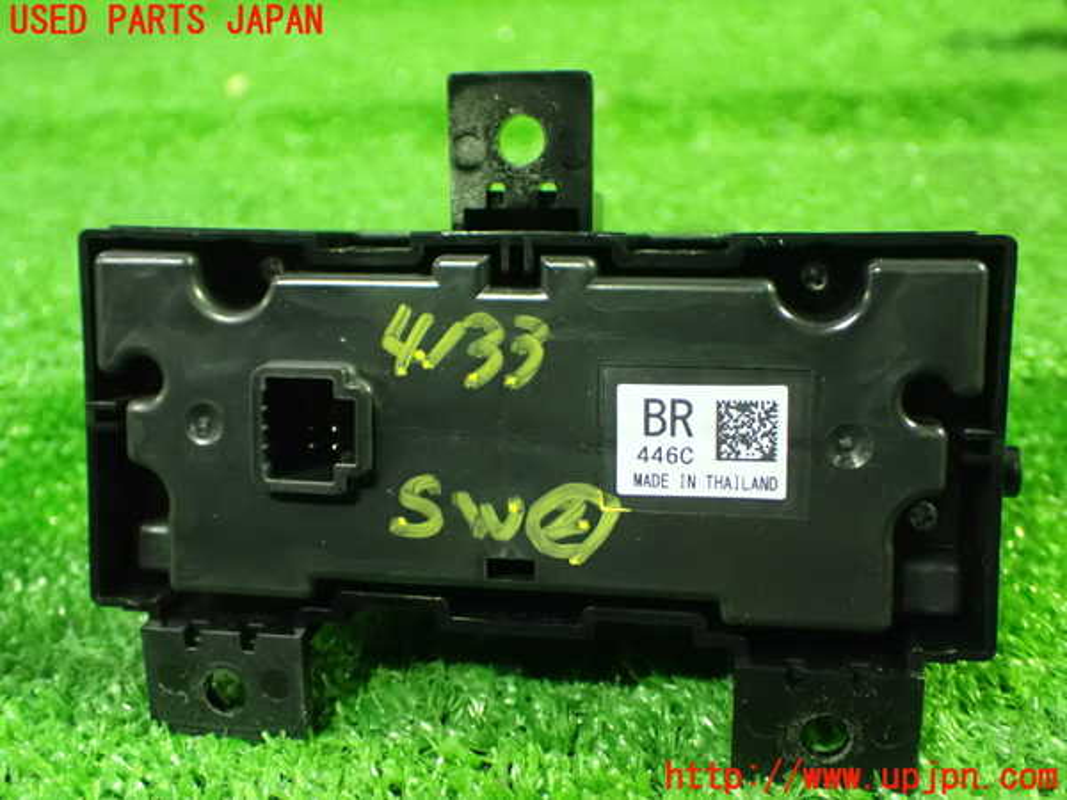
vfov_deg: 37.7
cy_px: 400
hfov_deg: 49.0
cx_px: 534
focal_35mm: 38
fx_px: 1171
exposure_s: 1/30
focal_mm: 6.83
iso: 1600
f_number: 2.7
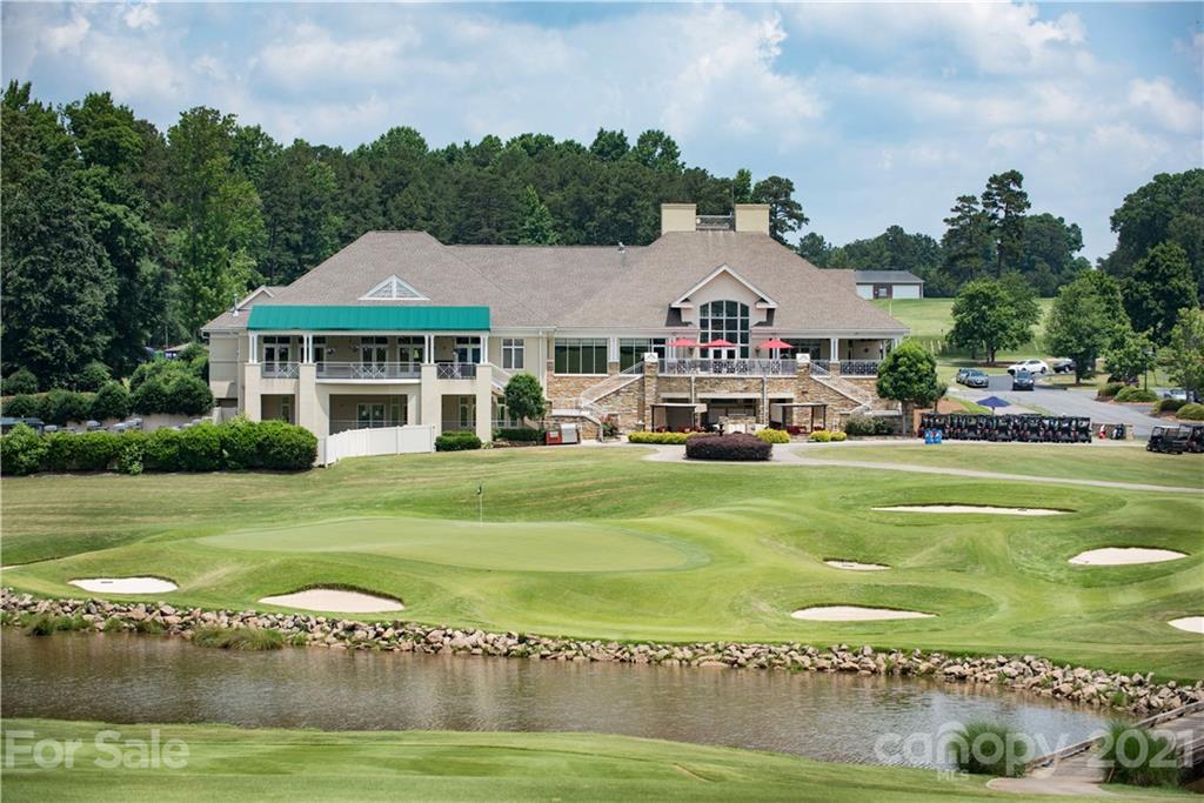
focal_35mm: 95
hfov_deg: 21.5
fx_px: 3177
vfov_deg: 14.4
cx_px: 602
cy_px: 402
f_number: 7.1
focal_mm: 95
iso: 200
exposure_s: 1/500
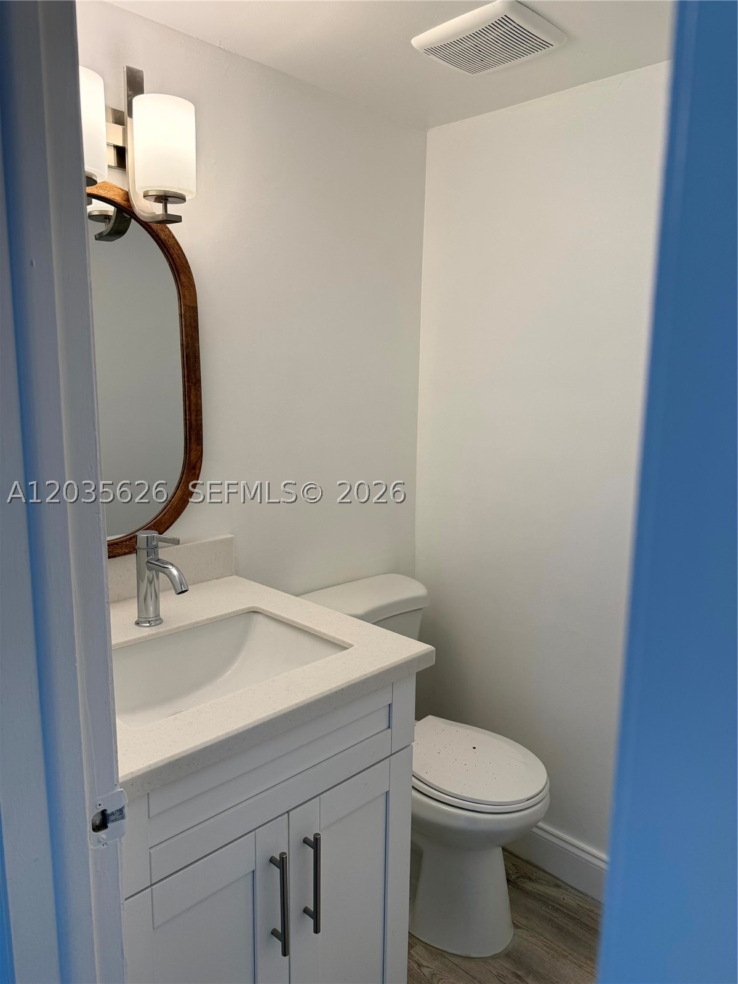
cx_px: 369
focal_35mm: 24
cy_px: 492
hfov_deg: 56.8
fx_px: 682
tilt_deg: -10.0
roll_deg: -0.7
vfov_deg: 71.6
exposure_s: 1/246
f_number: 1.78
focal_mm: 6.76
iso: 100
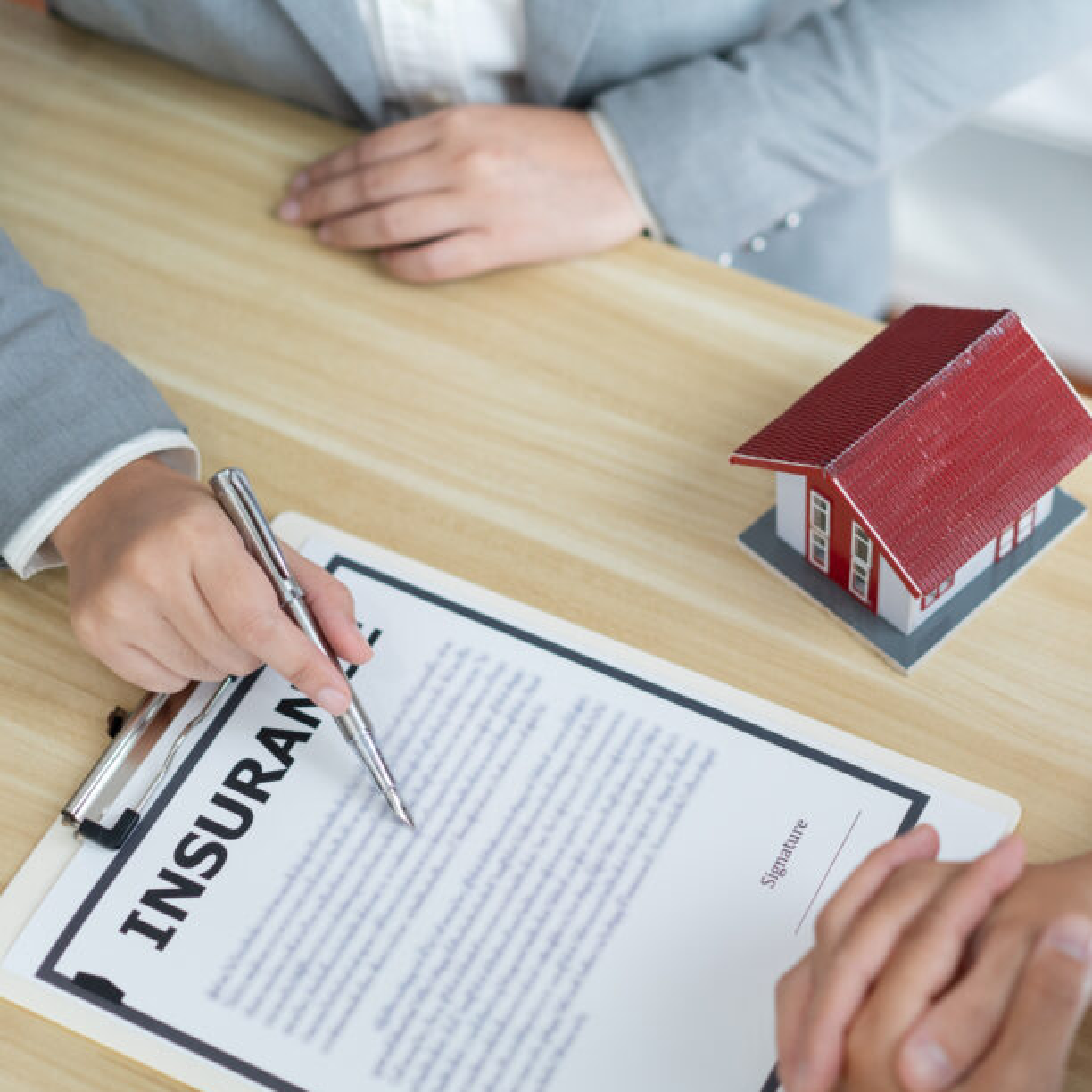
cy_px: 551
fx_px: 2534
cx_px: 744
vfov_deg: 24.3
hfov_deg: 24.2
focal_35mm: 71
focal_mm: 55
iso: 250
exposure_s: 1/400
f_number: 2
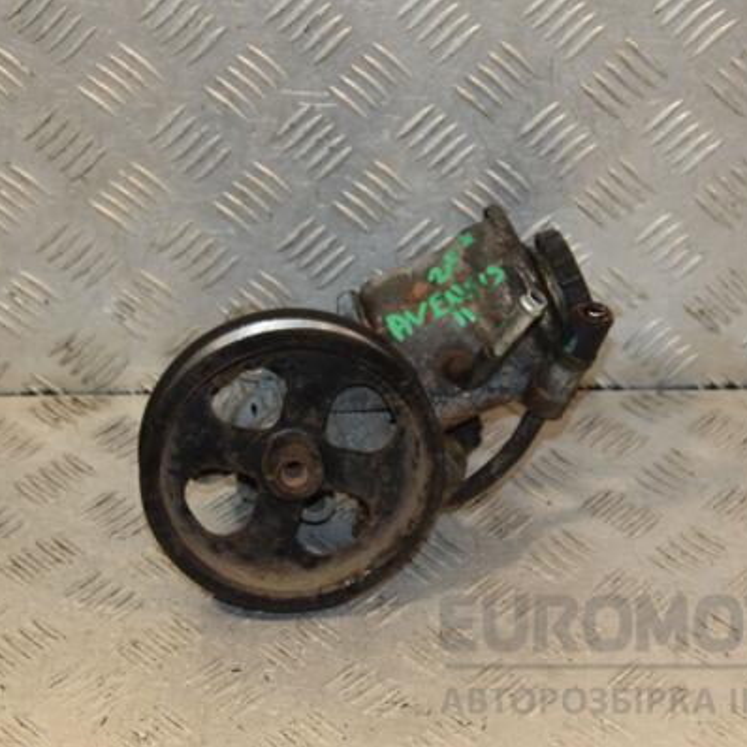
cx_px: 405
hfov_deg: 21.4
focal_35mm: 81
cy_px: 373
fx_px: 1978
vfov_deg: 21.4
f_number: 5.6
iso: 800
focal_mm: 42
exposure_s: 1/200
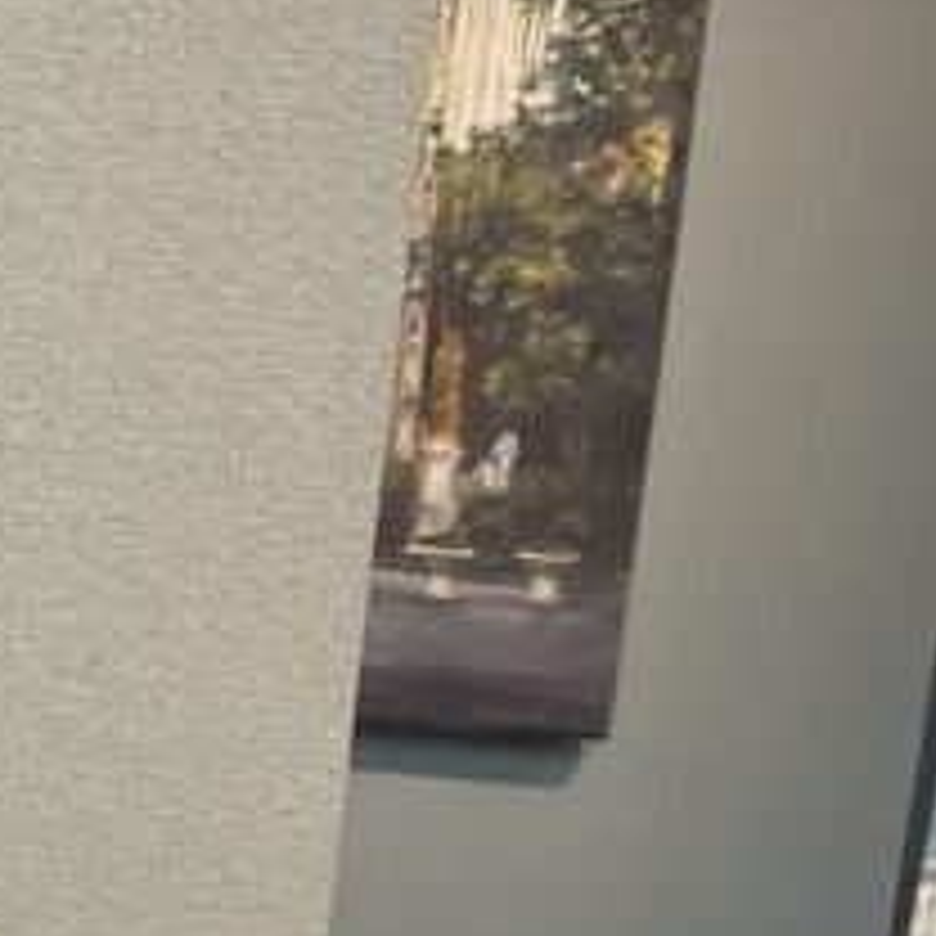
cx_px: -180
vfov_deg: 13.2
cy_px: 2088
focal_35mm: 106
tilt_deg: -19.9
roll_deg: -4.4
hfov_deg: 15.8
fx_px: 3243
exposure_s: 1/121
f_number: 1.6
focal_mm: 5.1
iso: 64
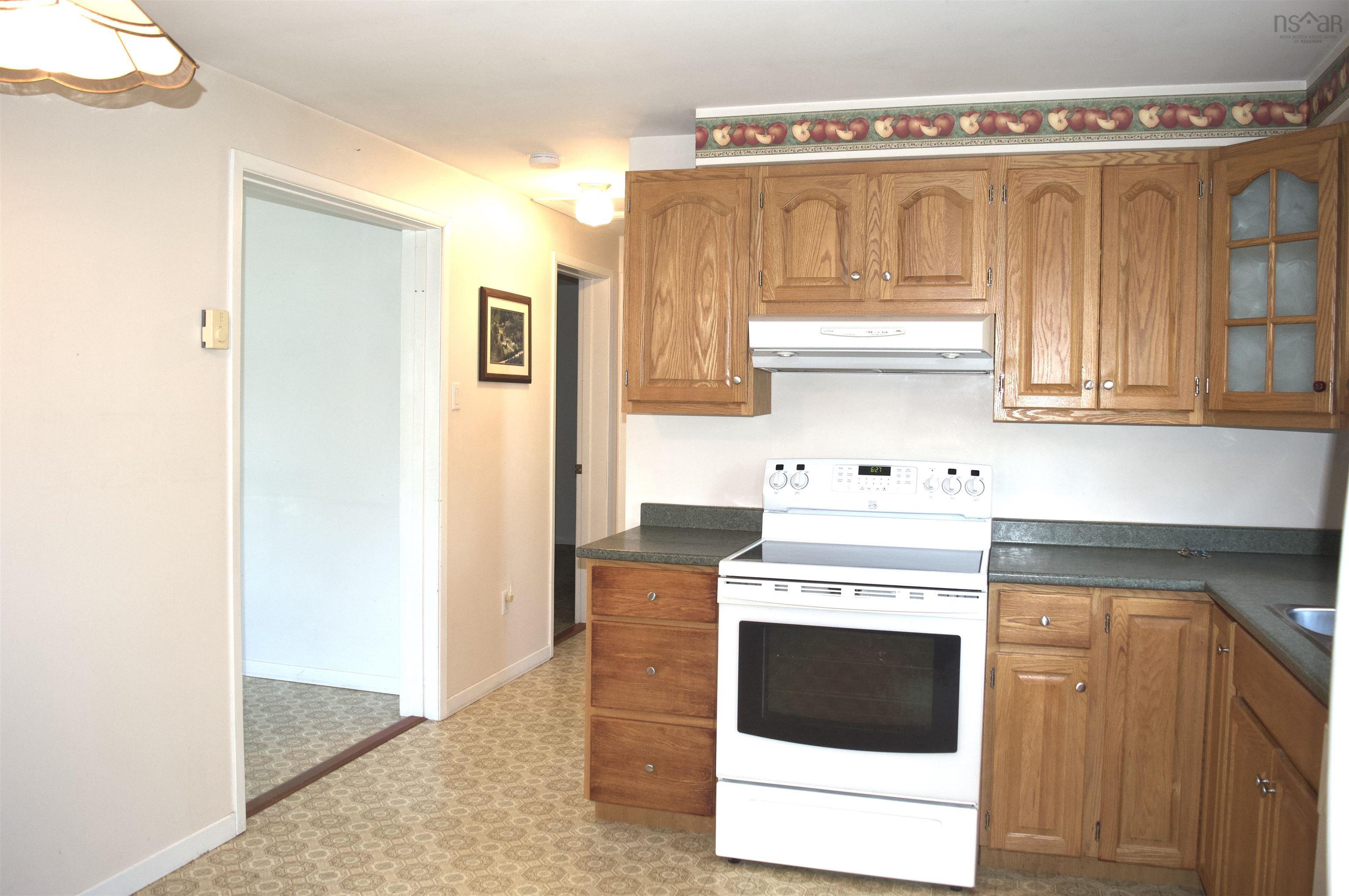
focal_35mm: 27
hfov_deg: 67.4
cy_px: 448
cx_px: 674
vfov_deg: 47.8
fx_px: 1011
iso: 400
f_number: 4
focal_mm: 18
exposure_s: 1/100
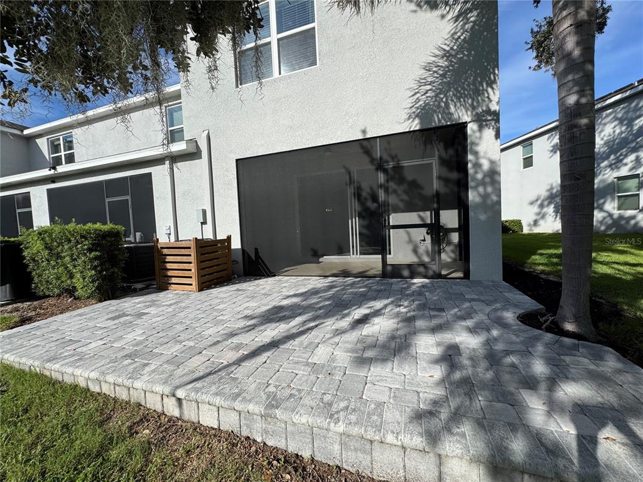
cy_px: 241
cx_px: 322
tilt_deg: -3.0
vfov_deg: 85.7
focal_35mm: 14
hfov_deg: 102.1
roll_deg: +3.1
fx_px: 260
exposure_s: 1/1748
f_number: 2.2
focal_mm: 2.22
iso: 50
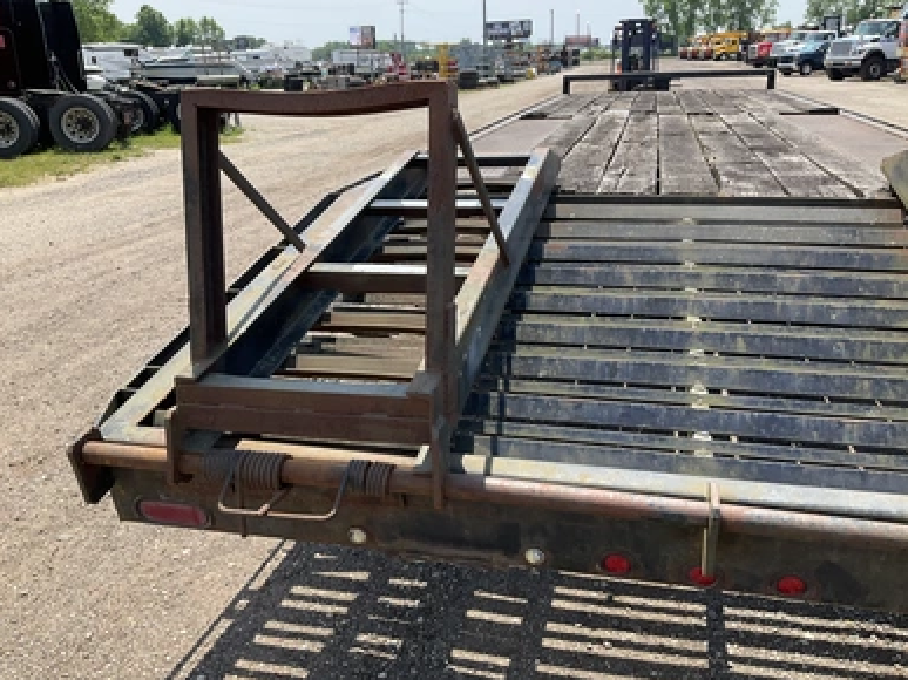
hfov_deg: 60.0
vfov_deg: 46.8
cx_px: 462
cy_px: 333
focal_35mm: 30
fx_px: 787
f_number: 1.8
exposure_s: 1/855
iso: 25
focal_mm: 3
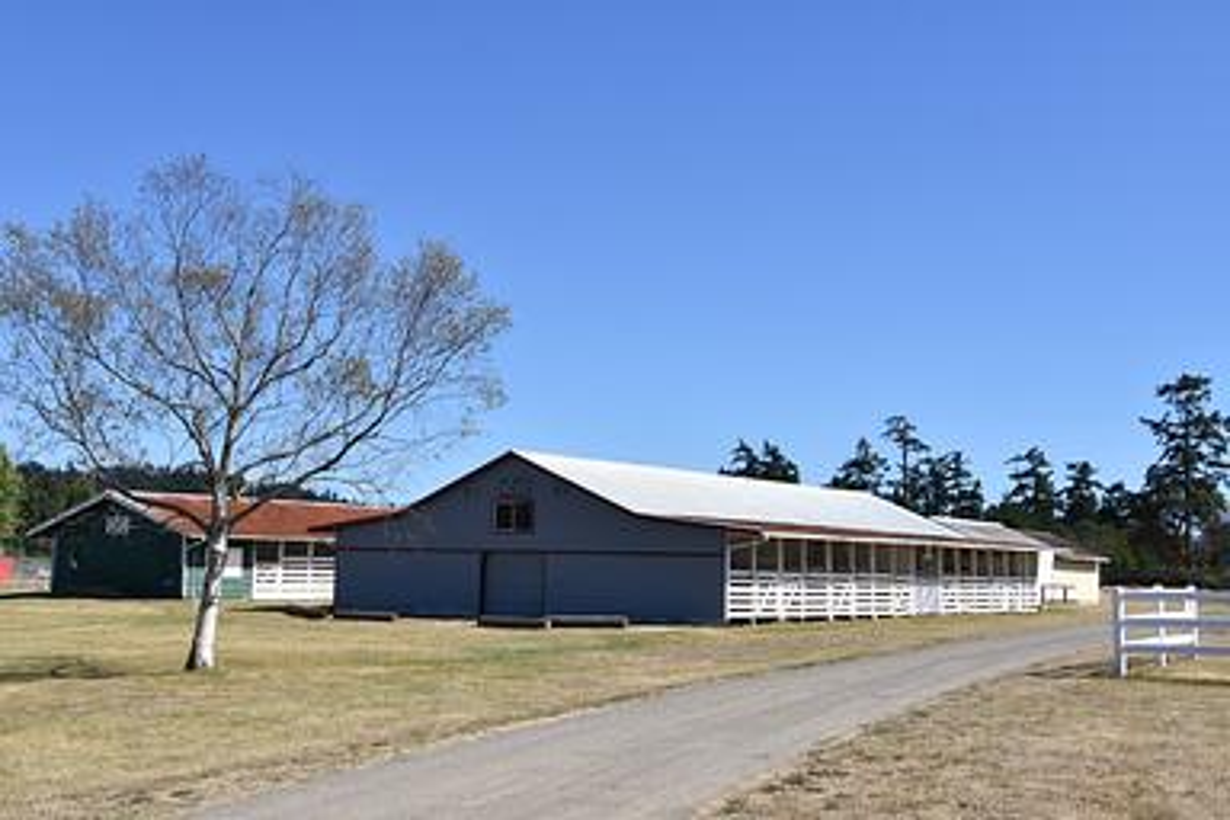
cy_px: 410
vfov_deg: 28.9
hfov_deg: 42.3
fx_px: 1589
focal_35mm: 46
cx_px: 615
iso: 400
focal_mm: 31
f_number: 5.6
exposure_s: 1/2000
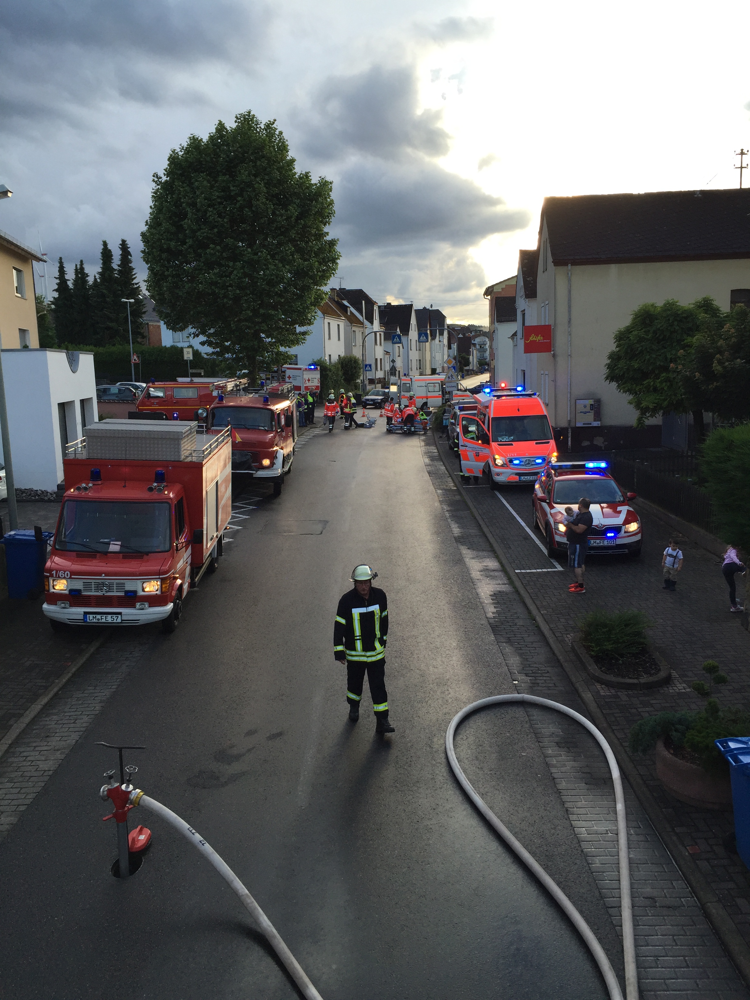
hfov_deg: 48.2
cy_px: 500
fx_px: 838
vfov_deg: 61.7
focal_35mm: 29
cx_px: 375
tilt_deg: -4.6
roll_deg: +1.8
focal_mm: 4.15
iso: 32
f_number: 2.2
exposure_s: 1/399
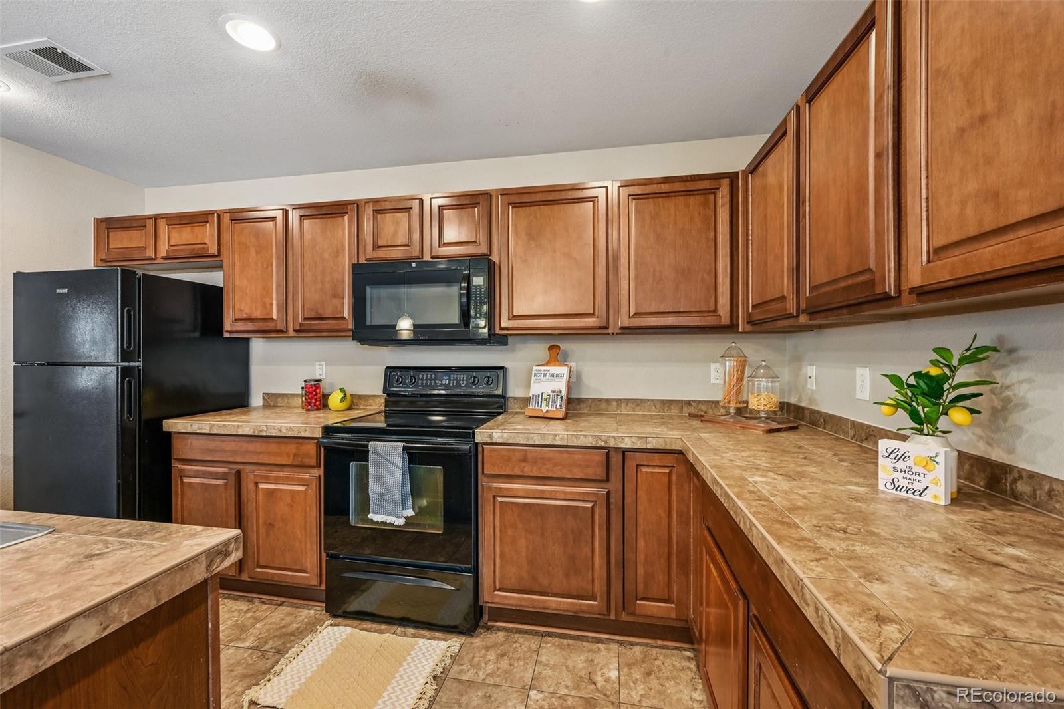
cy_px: 354
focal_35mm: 14
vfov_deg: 81.2
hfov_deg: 104.3
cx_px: 532
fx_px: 414
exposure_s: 1/4
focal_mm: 14
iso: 400
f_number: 10
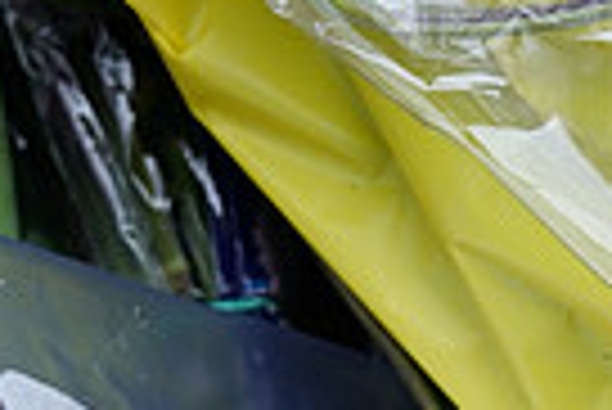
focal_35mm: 213
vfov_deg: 6.3
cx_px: 396
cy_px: 849
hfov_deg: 9.6
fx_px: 3625
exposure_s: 1/125
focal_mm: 50
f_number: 5.6
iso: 800
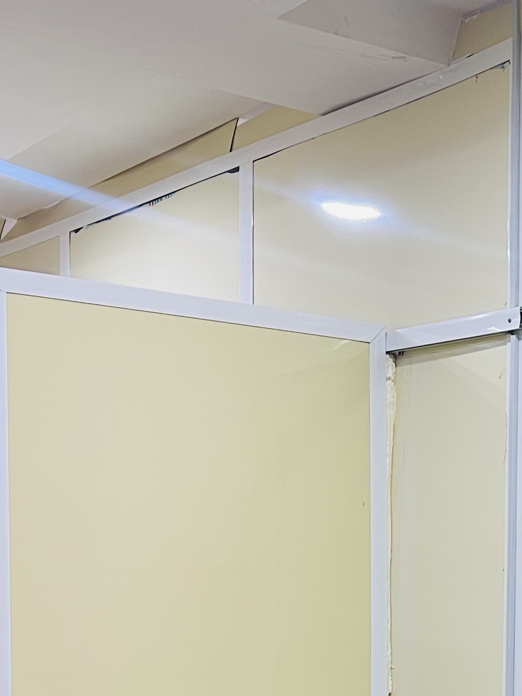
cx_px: 509
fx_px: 1468
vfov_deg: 25.7
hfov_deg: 19.6
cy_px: 645
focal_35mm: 73
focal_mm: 5.7
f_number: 1.5
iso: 200
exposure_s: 1/51
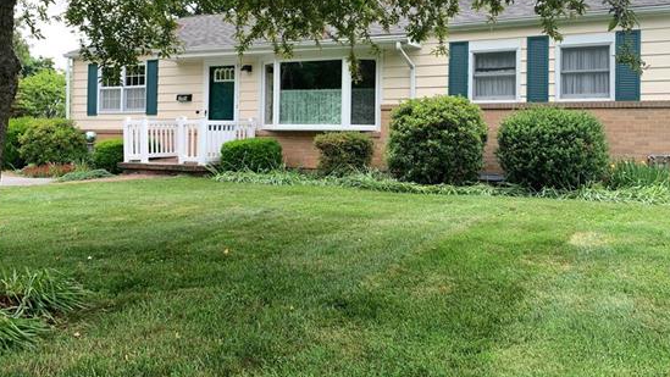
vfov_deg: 35.3
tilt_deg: +2.1
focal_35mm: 33
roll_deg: -1.5
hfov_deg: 59.3
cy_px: 123
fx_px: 586
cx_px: 381
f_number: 1.8
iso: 25
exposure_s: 1/485
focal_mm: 4.25
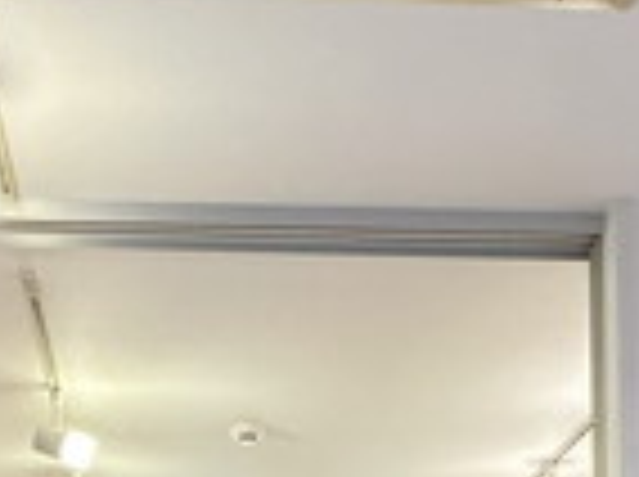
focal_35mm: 79
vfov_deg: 16.9
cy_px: 716
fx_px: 1456
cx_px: 266
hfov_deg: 24.7
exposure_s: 1/50
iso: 320
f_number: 2.4
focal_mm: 1.54
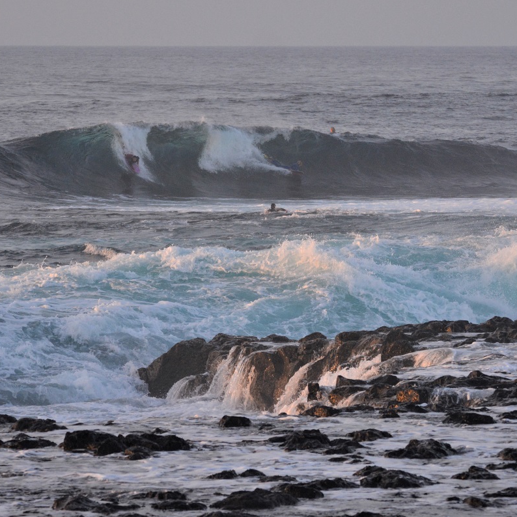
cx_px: 249
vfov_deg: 7.6
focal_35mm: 231
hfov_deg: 7.6
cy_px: 258
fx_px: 3903
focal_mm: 120
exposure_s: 1/1000
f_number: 4.5
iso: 720
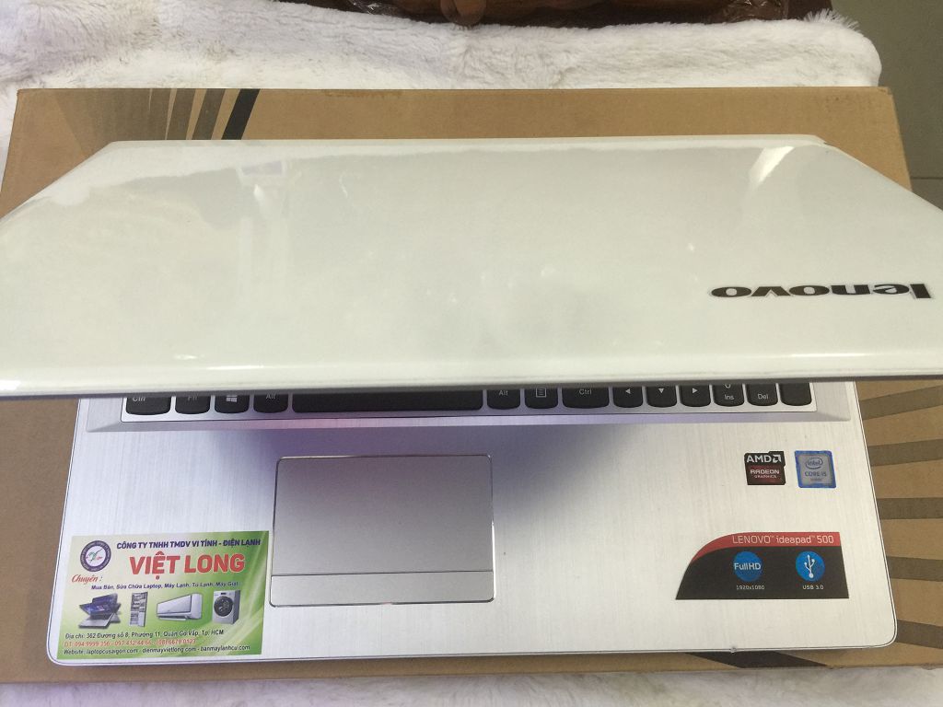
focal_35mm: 29
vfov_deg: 48.2
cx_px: 472
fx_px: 790
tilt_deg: -70.7
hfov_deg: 61.7
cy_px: 354
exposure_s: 1/17
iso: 80
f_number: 2.2
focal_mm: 4.15
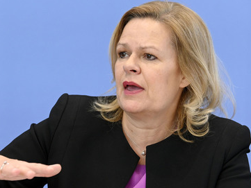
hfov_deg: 13.2
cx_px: 105
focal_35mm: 150
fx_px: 1088
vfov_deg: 9.9
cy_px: 96
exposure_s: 1/640
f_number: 5.6
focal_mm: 125
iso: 4000
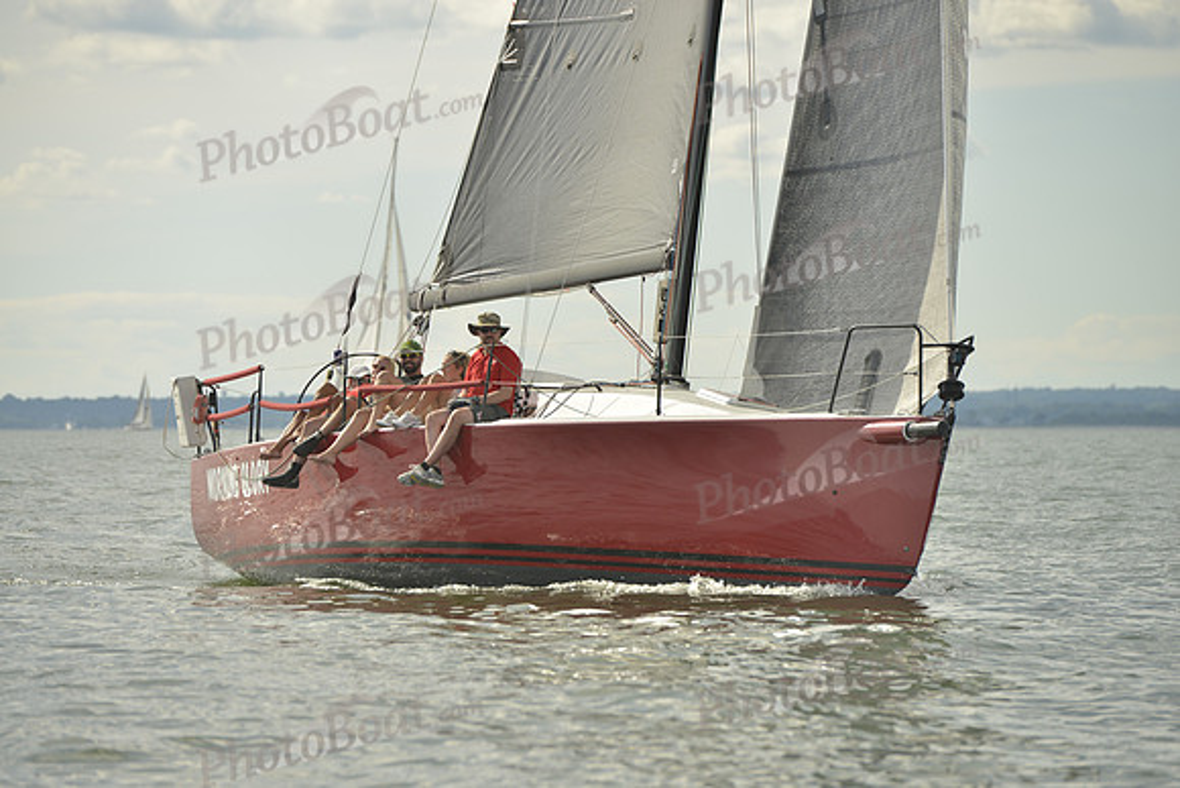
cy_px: 394
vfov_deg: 6.9
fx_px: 6557
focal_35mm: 200
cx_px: 590
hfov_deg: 10.3
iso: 200
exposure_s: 1/1250
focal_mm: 200
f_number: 6.3
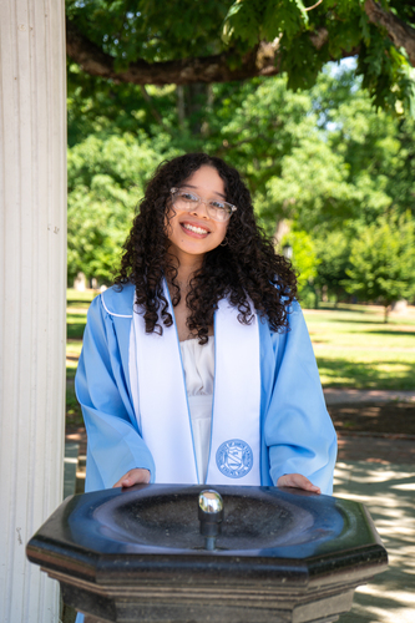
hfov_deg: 21.6
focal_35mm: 63
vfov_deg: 31.9
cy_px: 312
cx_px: 208
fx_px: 1090
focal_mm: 63
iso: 100
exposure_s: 1/160
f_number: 5.6
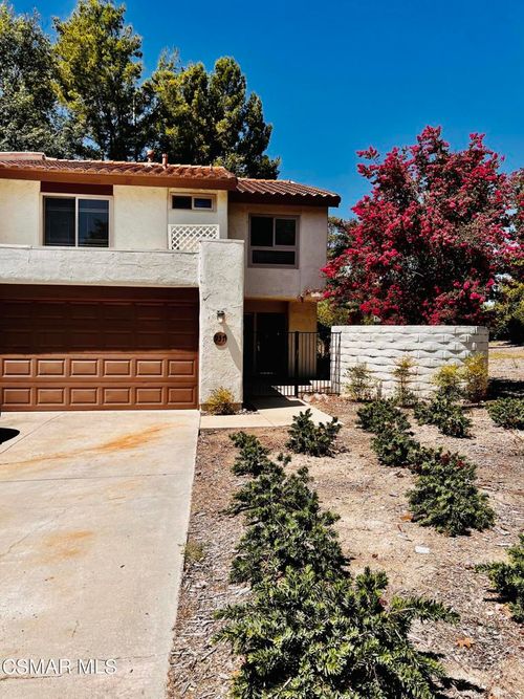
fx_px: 525
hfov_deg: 53.0
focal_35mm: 26
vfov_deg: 67.3
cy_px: 350
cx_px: 262
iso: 50
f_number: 1.5
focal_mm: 5.7
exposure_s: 1/5076
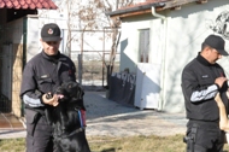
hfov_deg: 25.5
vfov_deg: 17.2
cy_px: 129
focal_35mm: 78
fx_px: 495
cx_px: 42
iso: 2500
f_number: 16
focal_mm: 22
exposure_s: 1/1000
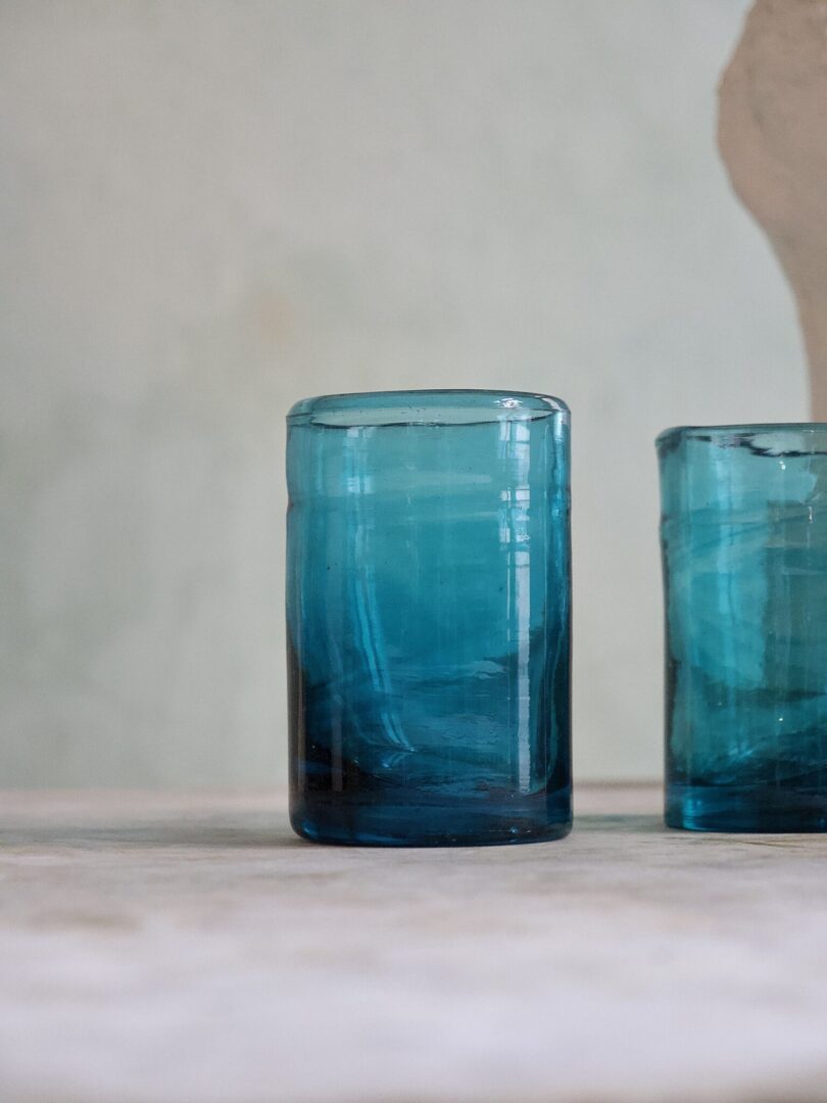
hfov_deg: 12.3
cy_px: 552
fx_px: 3823
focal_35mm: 120
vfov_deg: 16.4
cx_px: 414
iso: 3200
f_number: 4
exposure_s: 1/60
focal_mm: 60
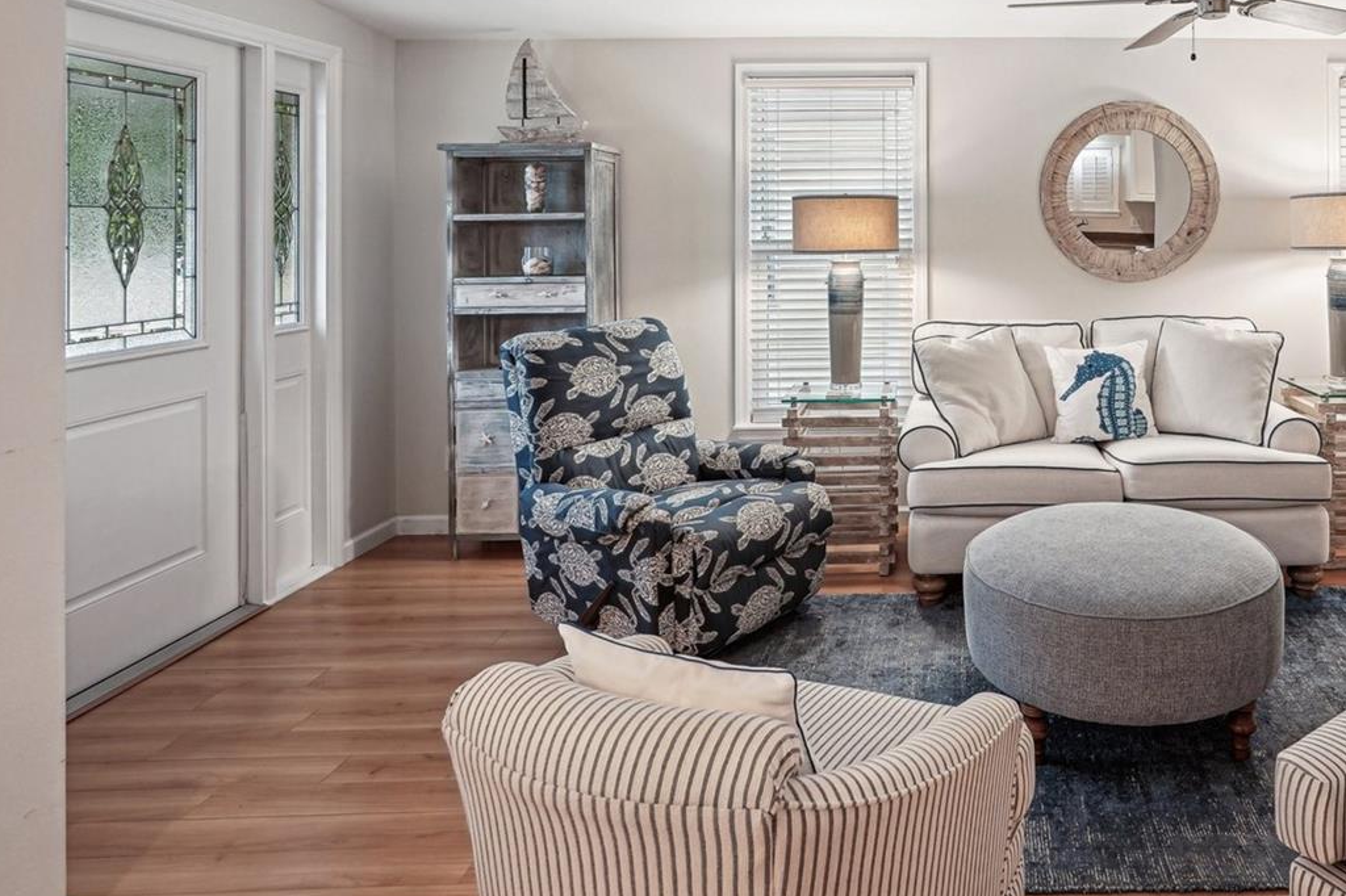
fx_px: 934
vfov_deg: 49.5
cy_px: 242
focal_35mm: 25
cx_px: 973
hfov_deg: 67.9
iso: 400
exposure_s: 1/10
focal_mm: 16
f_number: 7.1
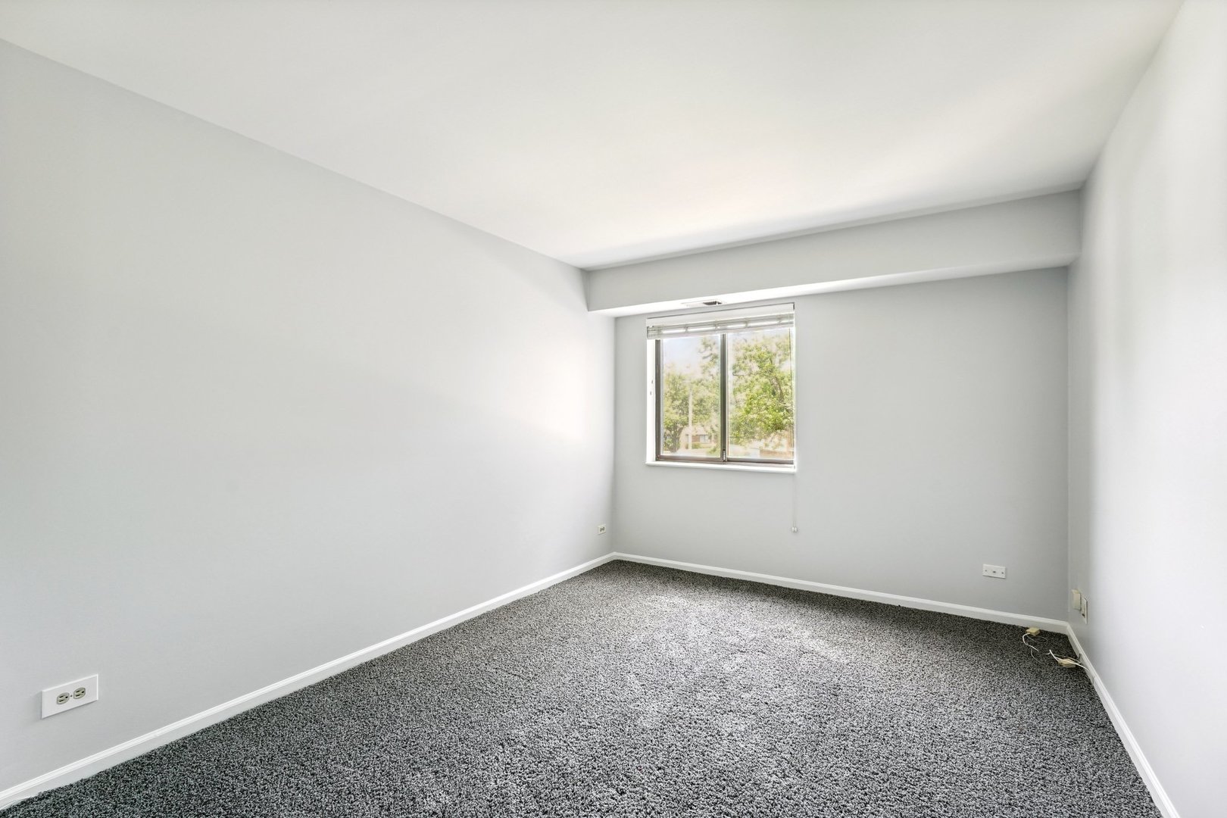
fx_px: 545
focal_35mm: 16
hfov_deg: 96.7
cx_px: 614
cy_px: 409
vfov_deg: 73.7
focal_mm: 16
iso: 400
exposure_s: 1/13
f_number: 8
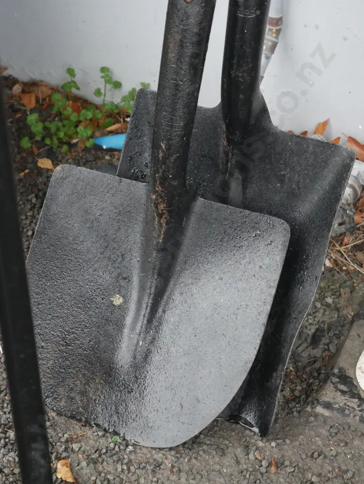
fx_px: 1177
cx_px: 182
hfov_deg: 17.6
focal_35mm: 84
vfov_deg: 23.3
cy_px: 242
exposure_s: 1/100
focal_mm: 42
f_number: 5.6
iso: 2500
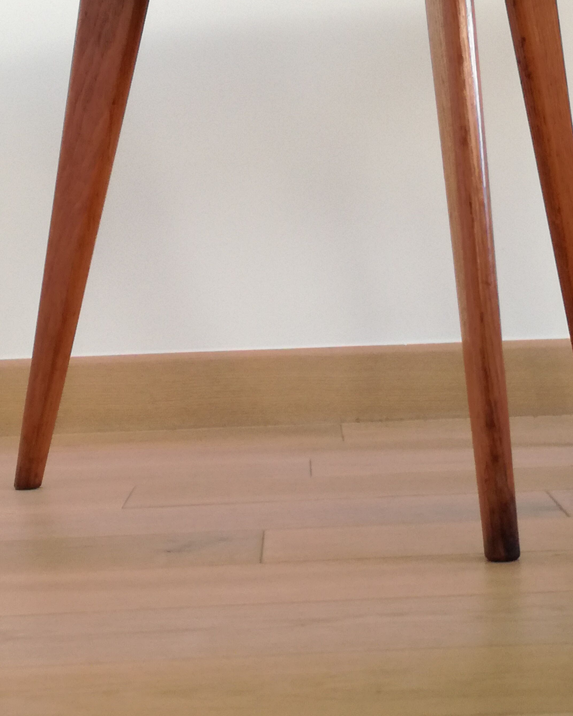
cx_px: 310
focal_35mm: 41
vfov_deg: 43.8
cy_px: 212
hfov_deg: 36.5
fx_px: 869
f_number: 2
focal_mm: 3.79
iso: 100
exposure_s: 1/30
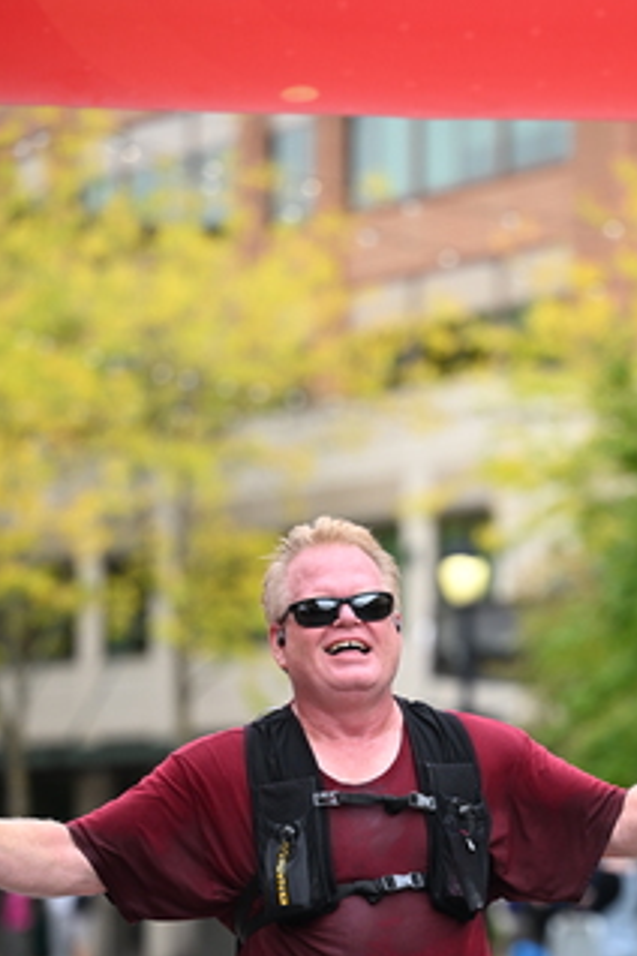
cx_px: 509
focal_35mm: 199
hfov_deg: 6.9
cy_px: 725
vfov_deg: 10.3
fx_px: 5281
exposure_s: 1/2000
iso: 640
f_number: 2.8
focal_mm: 115
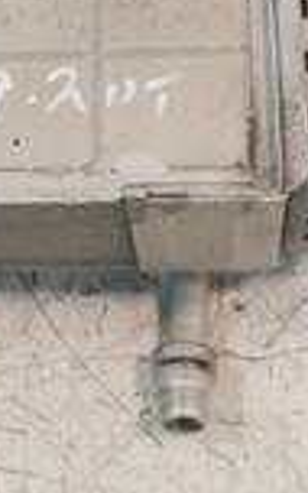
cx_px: 58
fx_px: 1262
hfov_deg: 13.8
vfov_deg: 21.3
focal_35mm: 94
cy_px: -10
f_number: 3.5
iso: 800
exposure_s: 1/125
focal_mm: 14
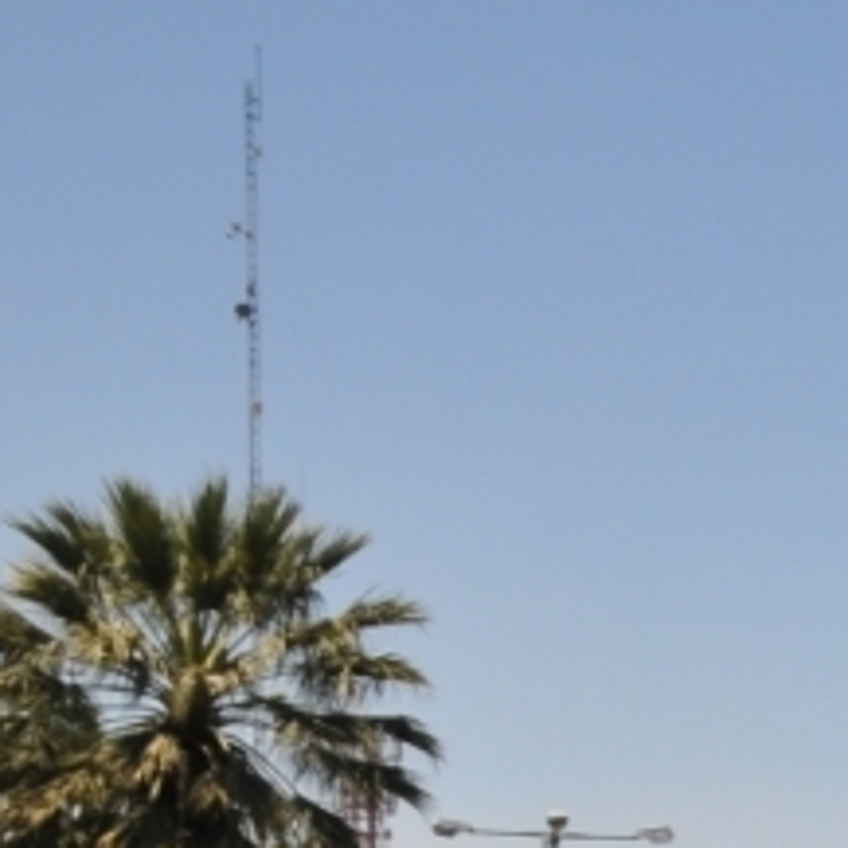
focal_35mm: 168
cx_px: 1590
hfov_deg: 9.8
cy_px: 1188
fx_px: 4656
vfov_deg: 10.1
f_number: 9.5
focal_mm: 28
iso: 200
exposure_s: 1/350
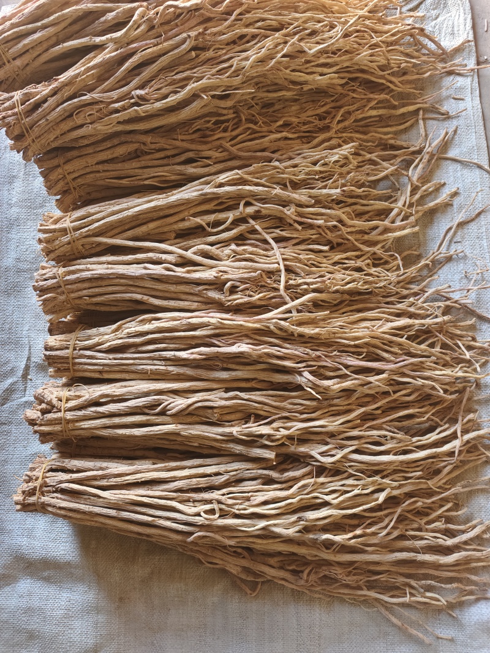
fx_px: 434
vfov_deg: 73.9
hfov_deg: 58.9
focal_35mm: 23
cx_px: 245
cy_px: 326
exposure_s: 1/100
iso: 493
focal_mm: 6.45
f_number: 1.68
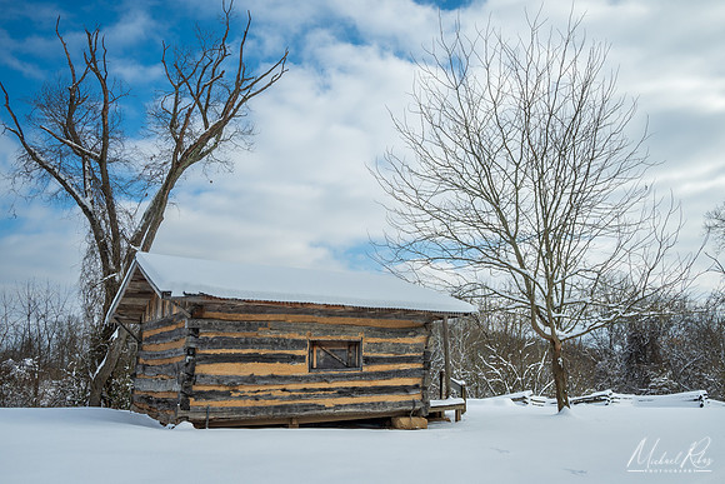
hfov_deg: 61.5
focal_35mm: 30
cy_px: 227
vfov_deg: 43.3
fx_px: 609
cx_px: 384
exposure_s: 1/500
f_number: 8
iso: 100
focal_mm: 19
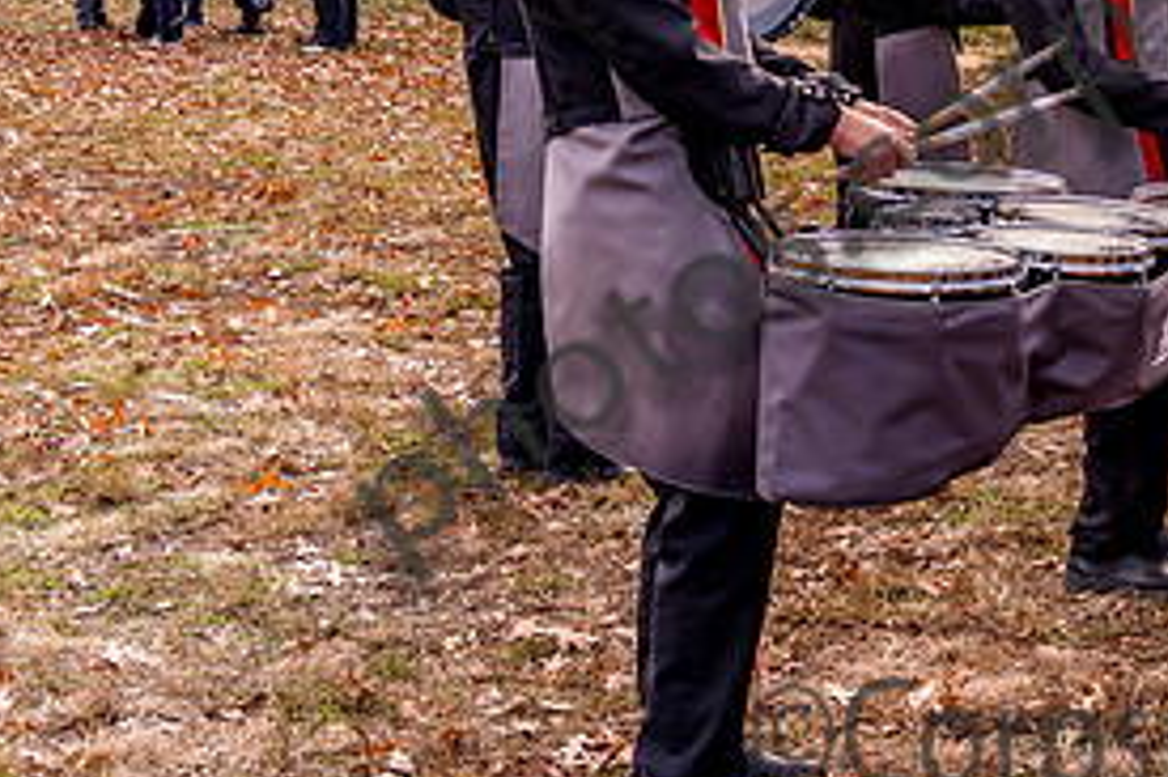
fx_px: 2464
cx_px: 1143
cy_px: 66
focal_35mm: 76
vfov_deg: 17.6
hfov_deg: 25.5
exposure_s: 1/800
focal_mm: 36
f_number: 6.3
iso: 800
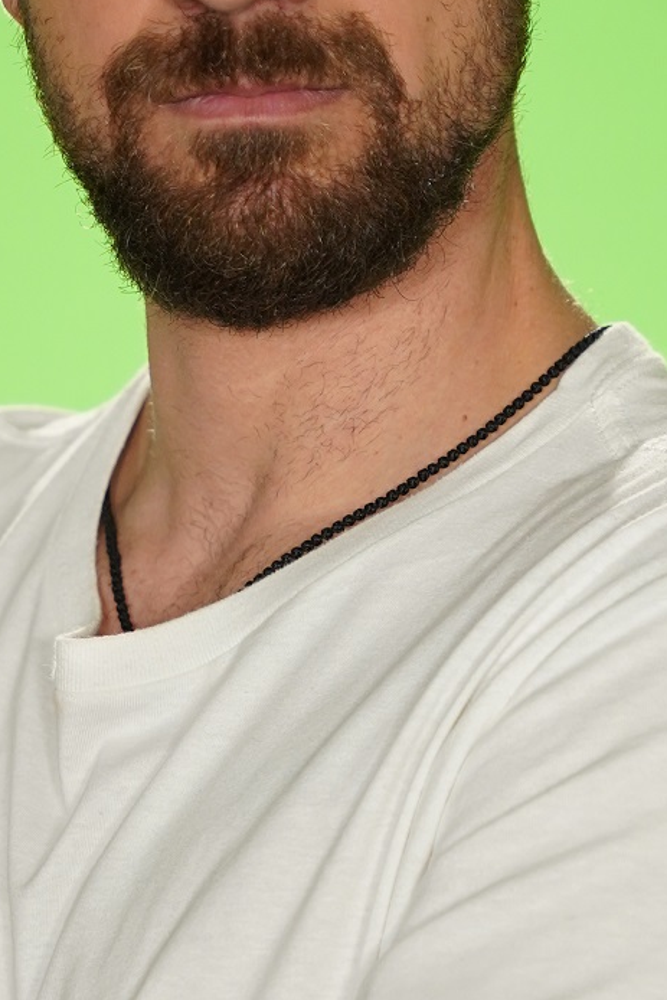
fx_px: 6722
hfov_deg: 5.7
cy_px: 863
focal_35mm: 242
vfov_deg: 8.5
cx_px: 215
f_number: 2.8
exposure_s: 1/400
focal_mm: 70
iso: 800
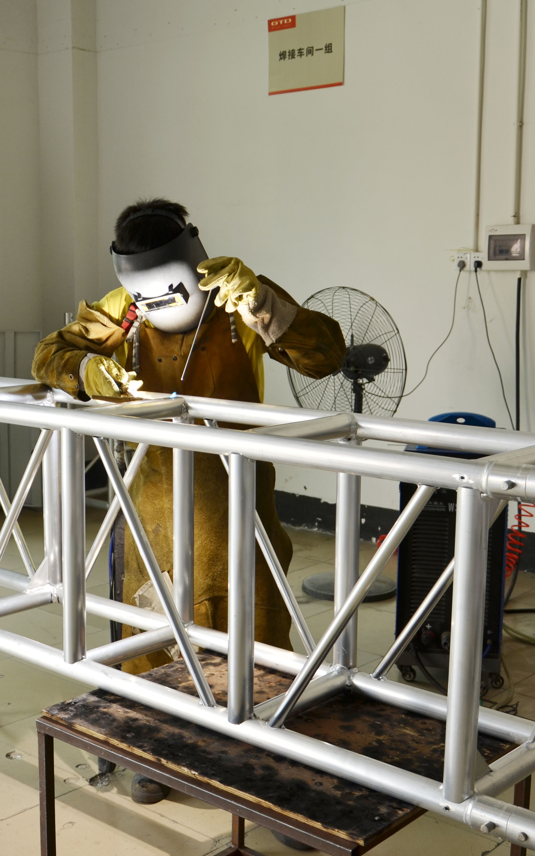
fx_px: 1138
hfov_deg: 26.1
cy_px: 427
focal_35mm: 49
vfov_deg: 41.2
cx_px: 134
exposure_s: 1/125
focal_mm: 21
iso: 100
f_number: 3.8
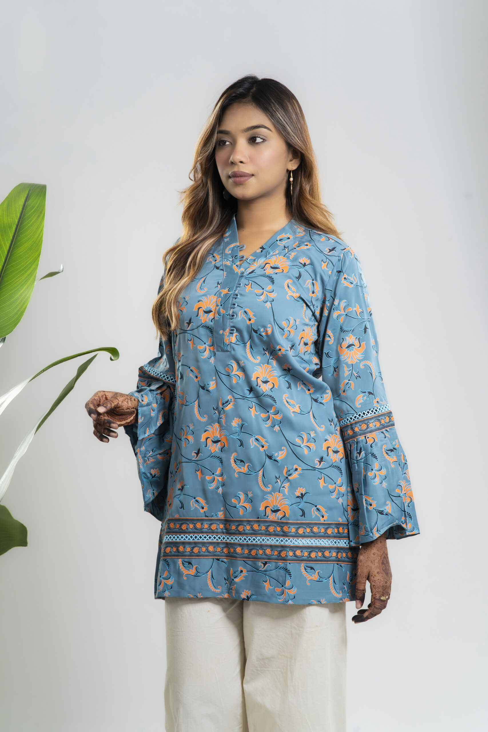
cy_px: 366
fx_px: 1728
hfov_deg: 16.1
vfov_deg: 23.9
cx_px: 244
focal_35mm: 85
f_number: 7.1
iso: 250
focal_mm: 85
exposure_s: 1/160
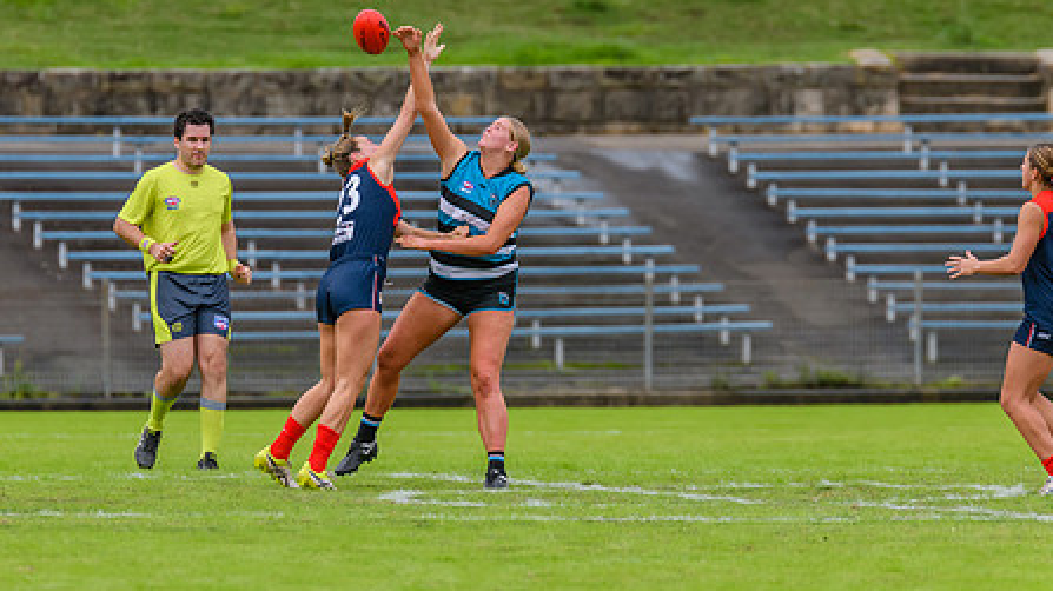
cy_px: 157
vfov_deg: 2.1
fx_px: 16439
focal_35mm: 589
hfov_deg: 3.7
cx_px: 474
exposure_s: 1/1600
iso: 800
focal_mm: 420
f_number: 5.6
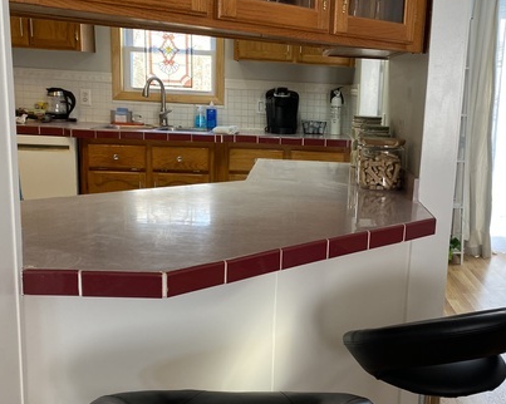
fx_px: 629
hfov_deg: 43.1
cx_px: 346
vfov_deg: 35.6
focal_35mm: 42
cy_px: 216
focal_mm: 4.25
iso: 100
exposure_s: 1/120
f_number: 1.8
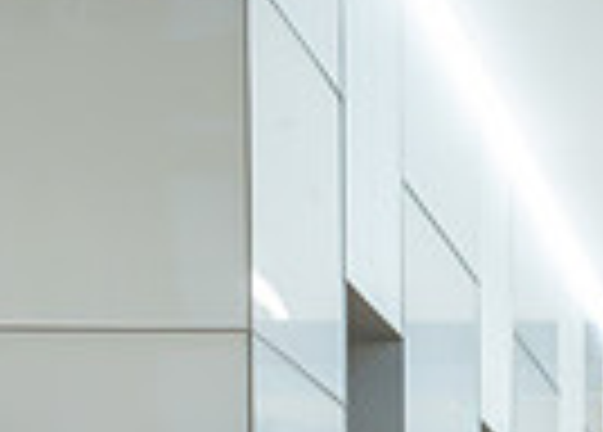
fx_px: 3789
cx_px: 881
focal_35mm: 221
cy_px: 865
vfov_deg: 6.3
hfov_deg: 8.9
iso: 2000
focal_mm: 46.5
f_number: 2.8
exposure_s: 1/250
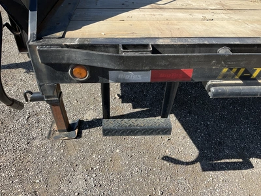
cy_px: 98
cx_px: 130
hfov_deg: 61.7
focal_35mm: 29
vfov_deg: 48.2
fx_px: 219
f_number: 1.8
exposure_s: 1/816
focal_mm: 3
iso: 25
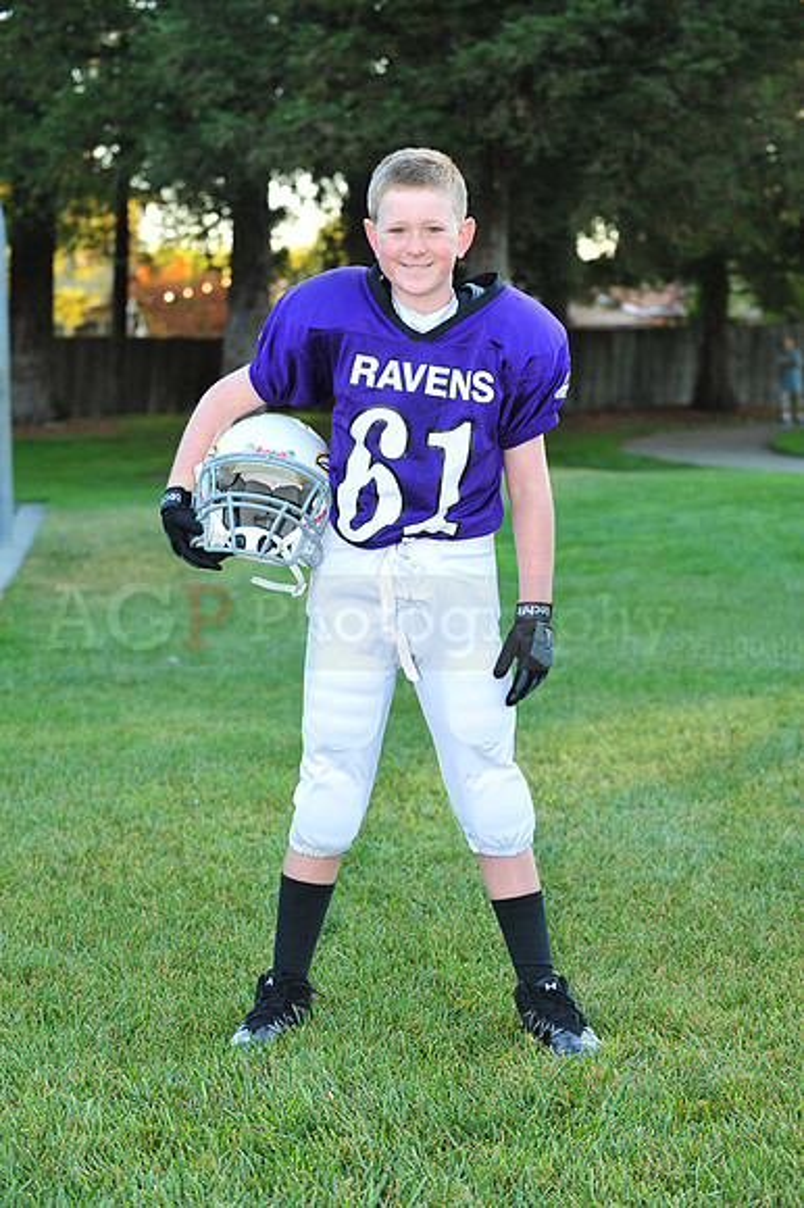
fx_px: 2616
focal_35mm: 78
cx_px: 402
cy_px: 604
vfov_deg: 26.0
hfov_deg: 17.5
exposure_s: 1/60
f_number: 4.5
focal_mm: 78
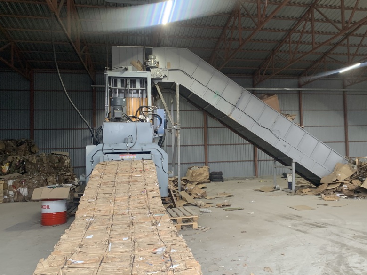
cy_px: 141
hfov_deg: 56.6
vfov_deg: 44.2
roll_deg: +1.4
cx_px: 207
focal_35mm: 32
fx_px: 339
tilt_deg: +2.1
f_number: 1.8
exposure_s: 1/60
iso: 160
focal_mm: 4.25
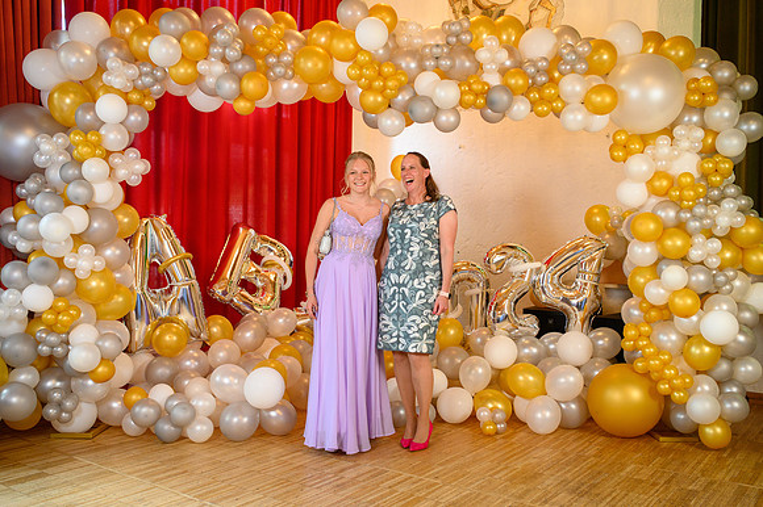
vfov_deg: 37.8
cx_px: 382
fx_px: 741
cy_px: 254
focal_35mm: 35
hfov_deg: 54.5
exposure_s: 1/100
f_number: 3.5
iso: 1250
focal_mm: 35
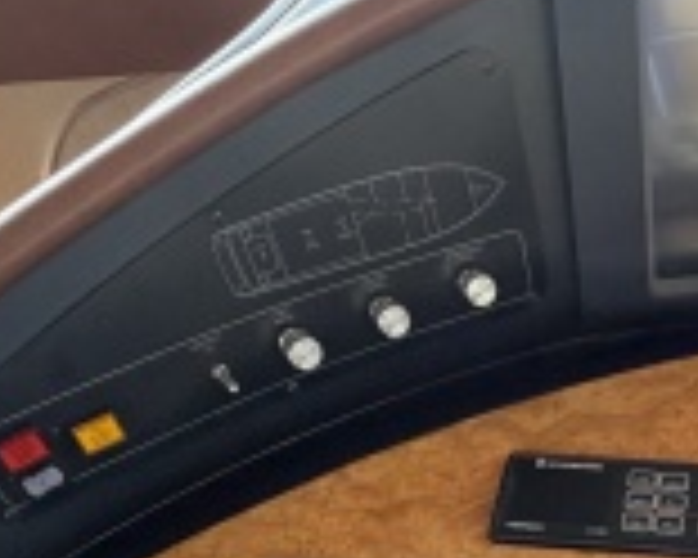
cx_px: 700
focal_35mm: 47
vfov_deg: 28.9
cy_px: 621
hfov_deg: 35.7
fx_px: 971
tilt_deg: -47.3
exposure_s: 1/110
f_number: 2.2
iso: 320
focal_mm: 2.22
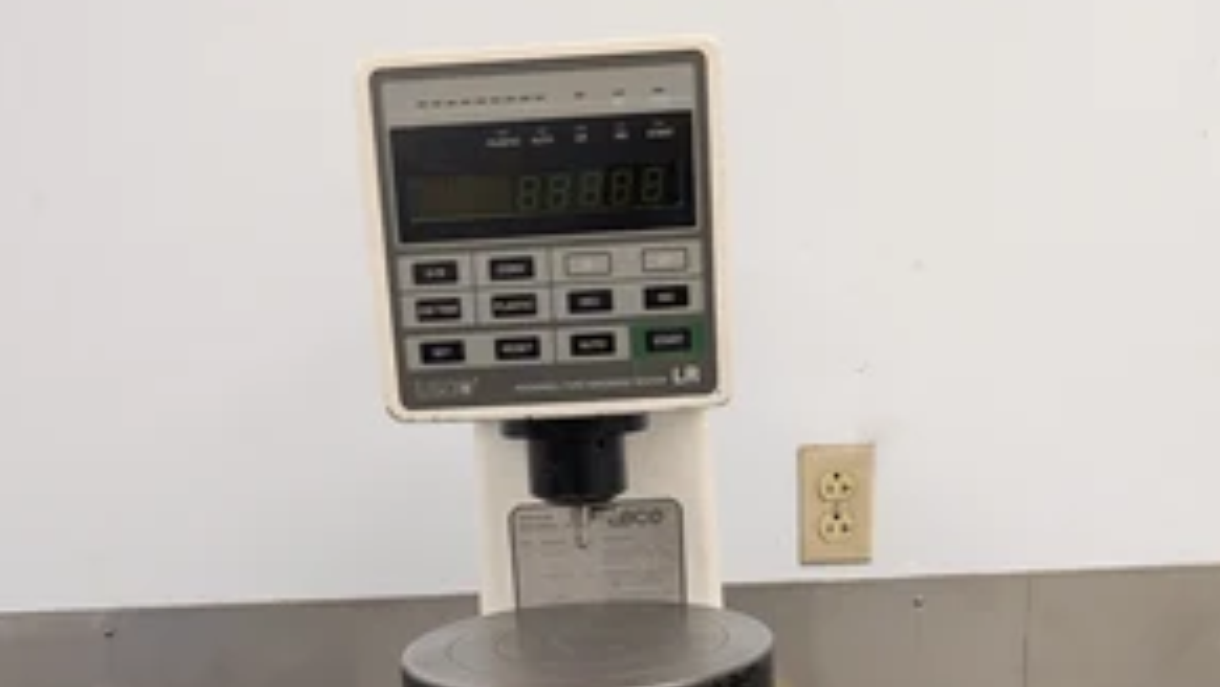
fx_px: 1165
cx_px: 618
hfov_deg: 55.3
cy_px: 612
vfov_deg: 31.4
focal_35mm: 36
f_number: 1.68
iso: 204
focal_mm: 6.9
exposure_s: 1/120
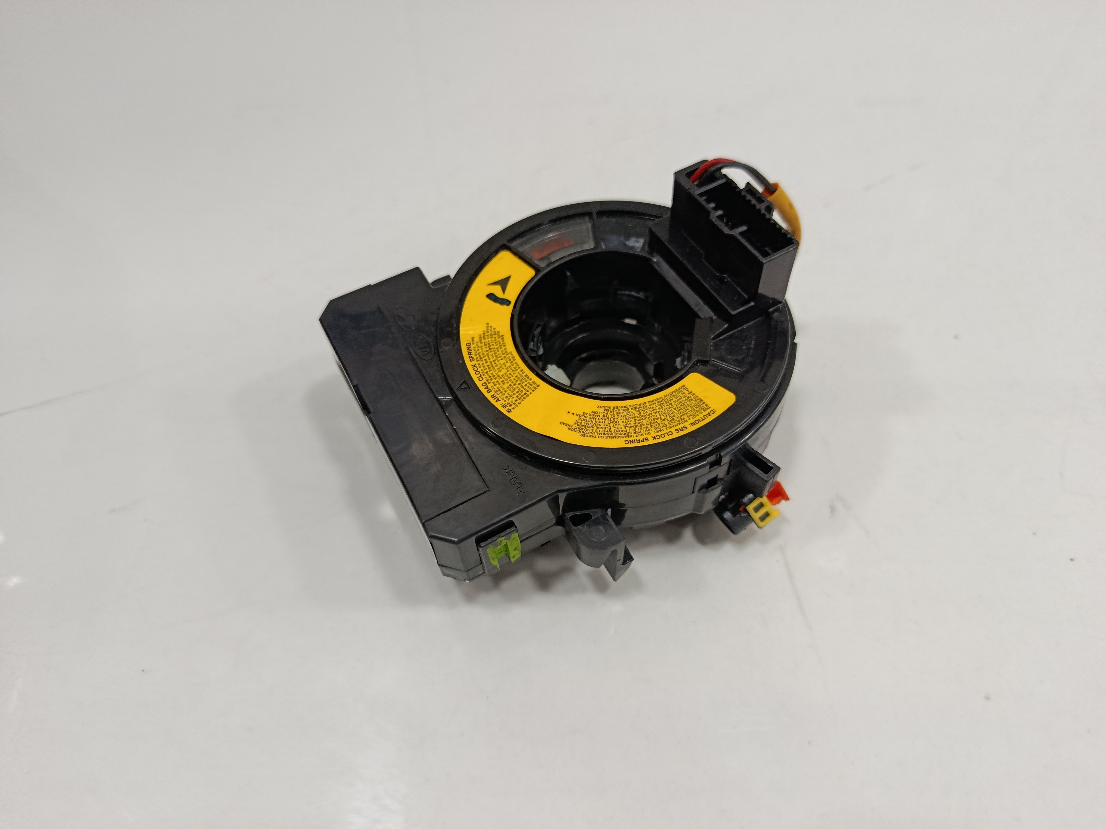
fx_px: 767
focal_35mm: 24
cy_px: 414
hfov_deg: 71.6
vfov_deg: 56.8
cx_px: 553
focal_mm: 5.24
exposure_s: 1/100
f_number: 1.7
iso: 1017
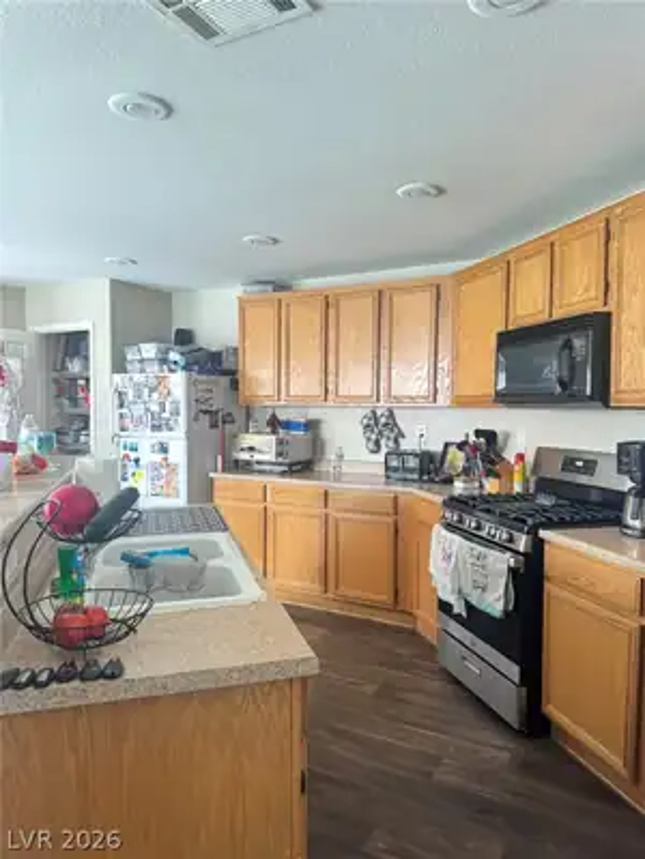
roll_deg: -0.4
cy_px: 430
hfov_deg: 56.8
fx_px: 596
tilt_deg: -3.6
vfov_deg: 71.6
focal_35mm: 24
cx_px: 322
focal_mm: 6.76
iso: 1600
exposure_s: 1/30
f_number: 1.78
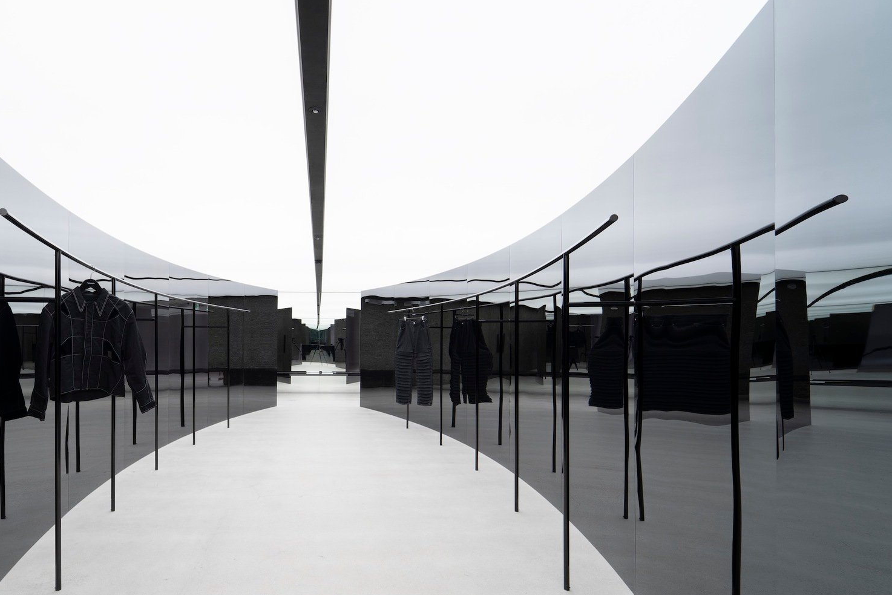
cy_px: 344
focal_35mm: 19
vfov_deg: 64.2
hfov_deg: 84.7
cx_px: 318
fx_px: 471
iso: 200
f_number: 10
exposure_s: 1/10
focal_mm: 14
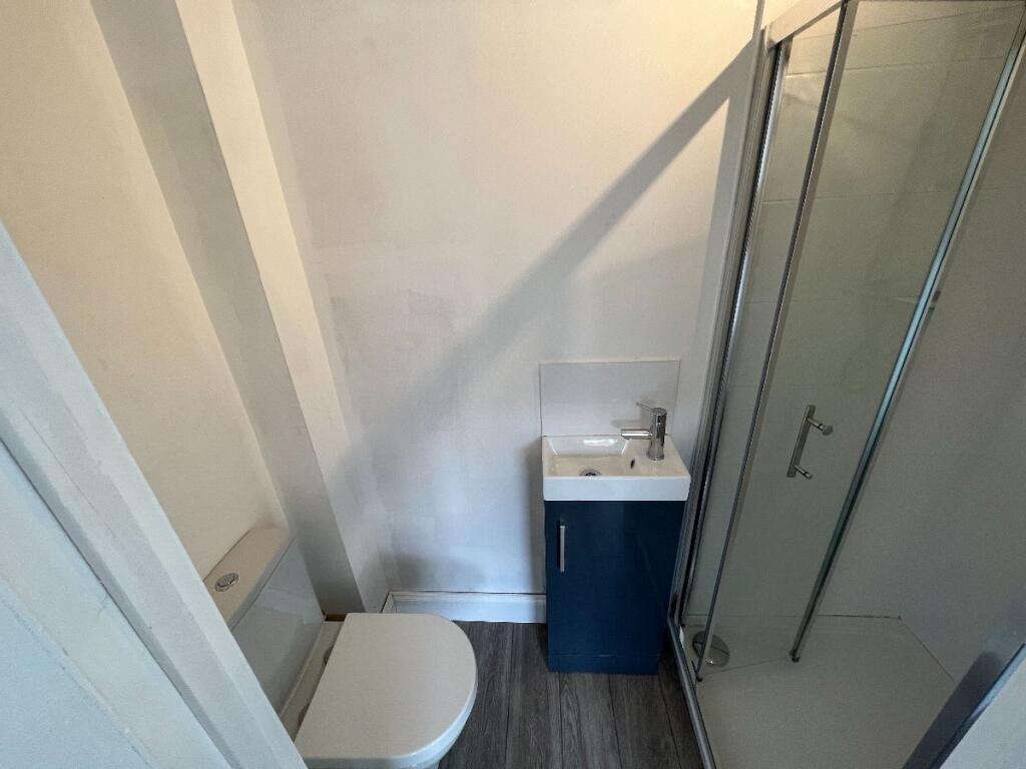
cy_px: 384
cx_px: 513
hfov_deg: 106.2
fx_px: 385
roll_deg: +3.8
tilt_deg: -25.4
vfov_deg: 89.9
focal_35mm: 13
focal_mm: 1.57
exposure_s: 1/100
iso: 80
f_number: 1.8
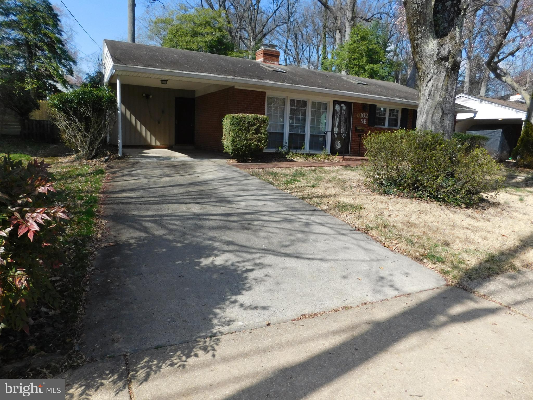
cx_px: 266
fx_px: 354
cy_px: 200
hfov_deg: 73.9
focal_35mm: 23
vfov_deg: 58.9
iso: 125
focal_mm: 4
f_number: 3
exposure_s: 1/1250
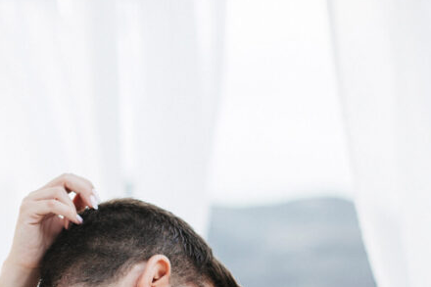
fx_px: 1568
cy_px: 371
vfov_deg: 10.2
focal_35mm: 131
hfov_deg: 15.7
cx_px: 241
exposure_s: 1/400
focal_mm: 50
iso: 100
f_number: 2
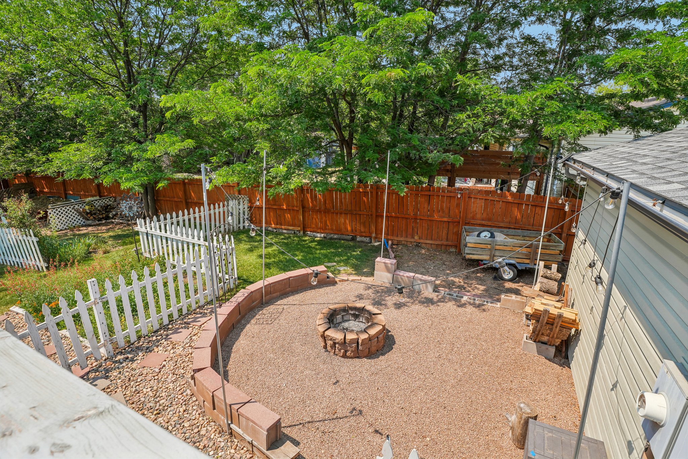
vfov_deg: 72.0
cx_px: 344
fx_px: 315
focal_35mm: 16
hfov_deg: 95.0
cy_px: 230
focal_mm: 11
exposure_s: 1/200
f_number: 8
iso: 100
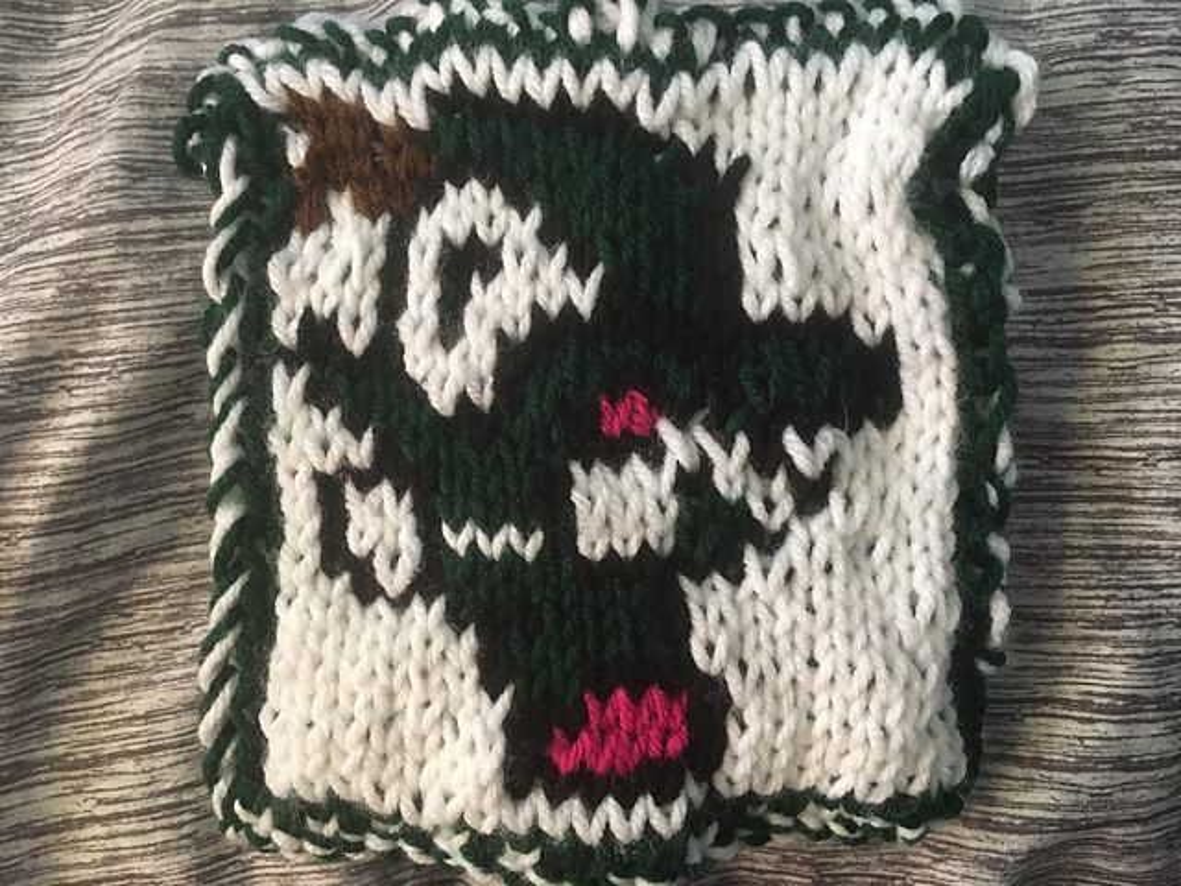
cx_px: 590
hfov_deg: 61.7
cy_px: 443
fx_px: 989
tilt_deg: -81.7
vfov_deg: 48.2
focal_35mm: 29
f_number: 2.2
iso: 160
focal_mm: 4.15
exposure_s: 1/30
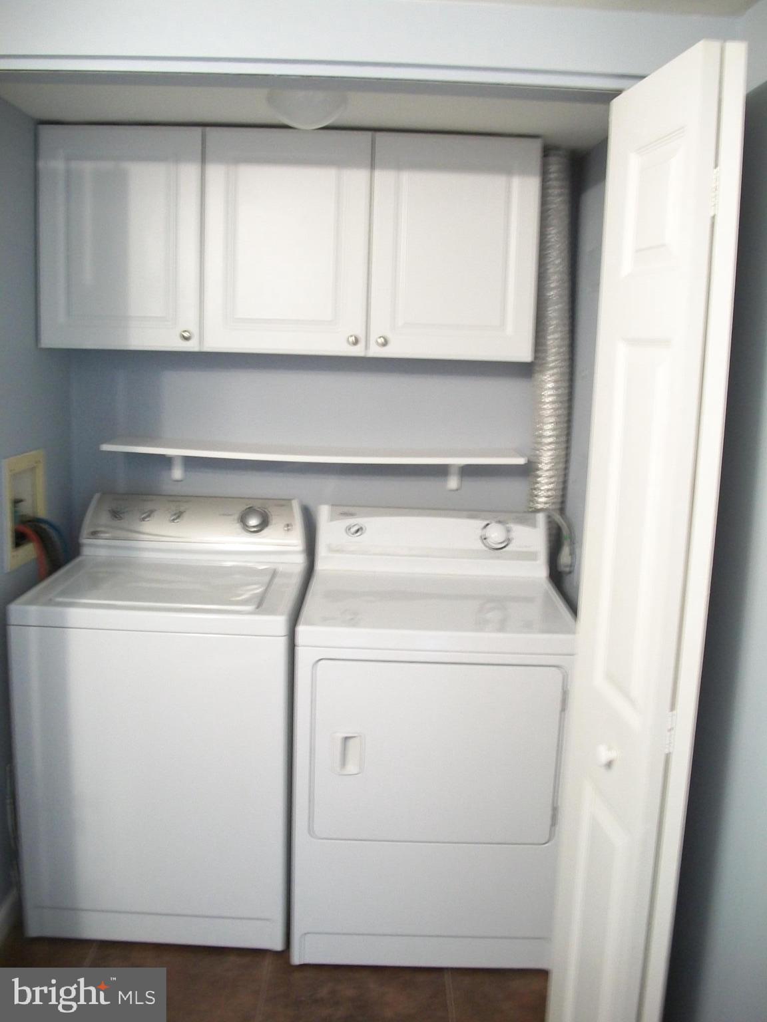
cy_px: 511
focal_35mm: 32
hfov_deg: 44.2
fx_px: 945
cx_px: 384
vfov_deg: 56.8
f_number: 2.9
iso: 160
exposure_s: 1/5
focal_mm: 5.7
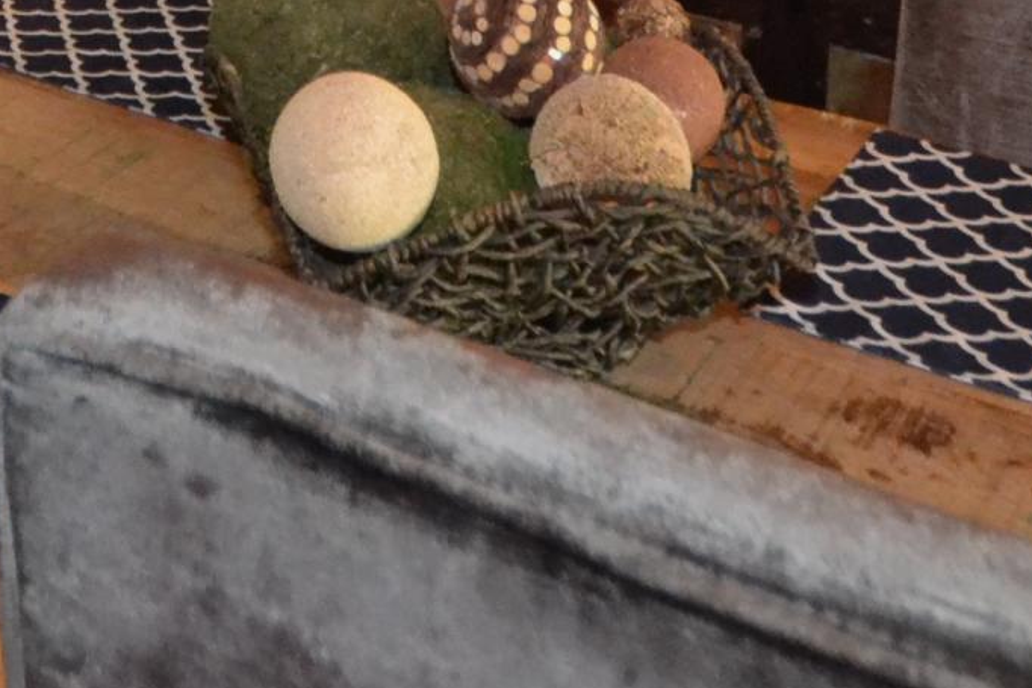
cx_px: 151
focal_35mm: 66
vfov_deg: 16.5
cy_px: -620
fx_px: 1892
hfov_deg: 29.5
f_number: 3.5
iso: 3200
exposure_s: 1/60
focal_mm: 10
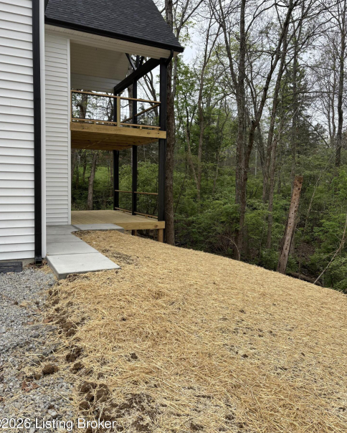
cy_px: 206
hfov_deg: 51.6
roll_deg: -0.9
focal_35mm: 28
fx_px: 359
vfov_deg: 62.1
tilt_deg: -4.2
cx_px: 169
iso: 50
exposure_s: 1/1139
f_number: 1.6
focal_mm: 5.96
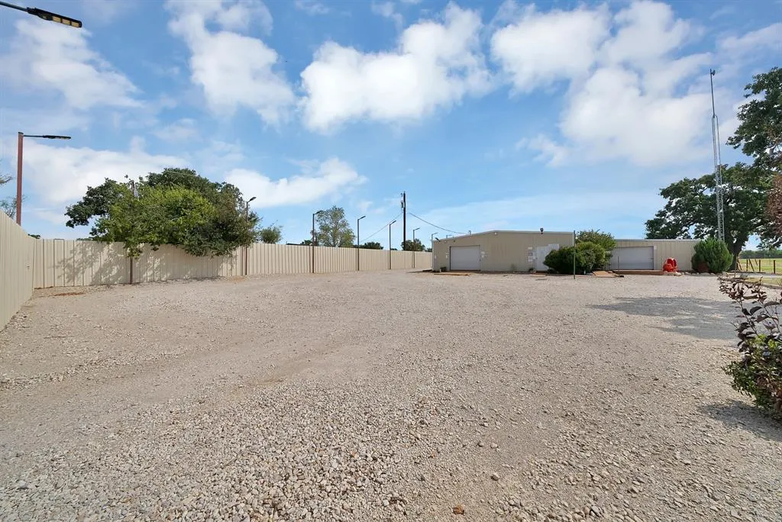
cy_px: 261
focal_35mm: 12
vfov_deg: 90.1
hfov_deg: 112.6
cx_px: 391
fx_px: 261
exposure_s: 1/640
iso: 640
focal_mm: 12
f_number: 10
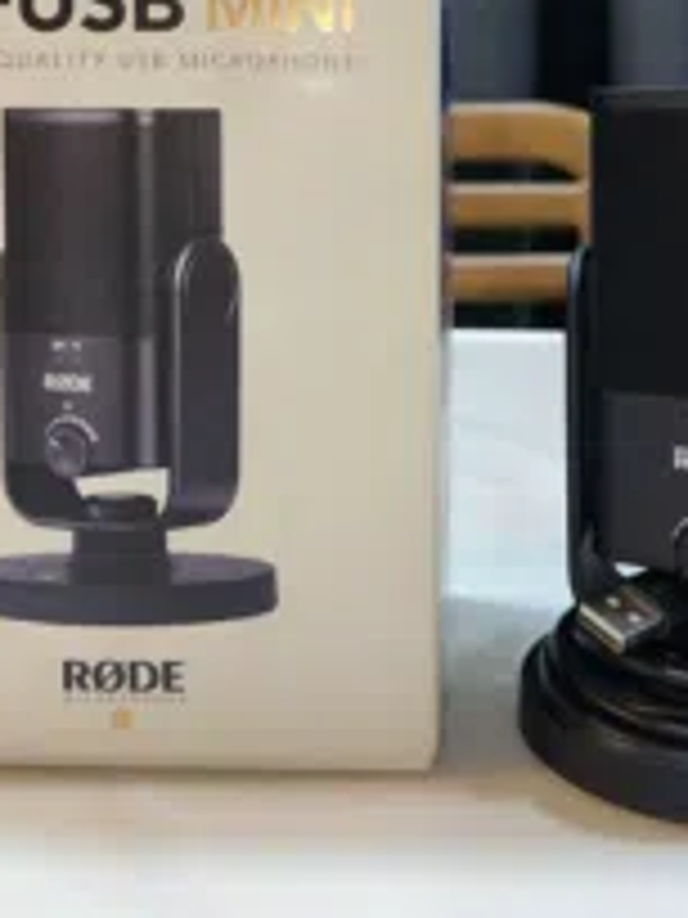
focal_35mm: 47
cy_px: 207
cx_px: 396
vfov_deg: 39.1
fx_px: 1246
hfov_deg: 30.8
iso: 50
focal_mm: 6.86
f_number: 1.78
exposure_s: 1/60
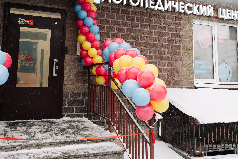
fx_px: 245
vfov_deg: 35.5
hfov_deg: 51.7
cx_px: 102
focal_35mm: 37
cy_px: 51
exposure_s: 1/640
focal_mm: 26
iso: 500
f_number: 3.2
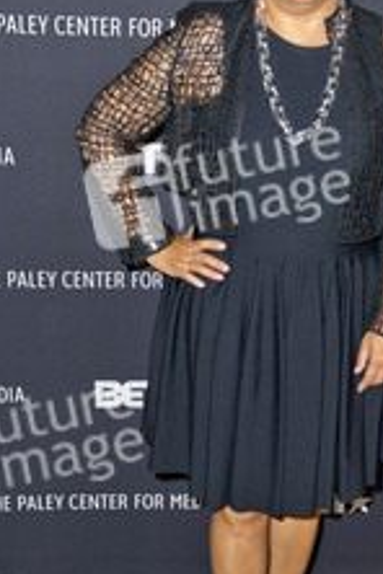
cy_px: 318
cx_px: 294
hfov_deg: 20.7
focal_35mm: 65
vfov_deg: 30.9
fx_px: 1037
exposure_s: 1/320
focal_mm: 36
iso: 400
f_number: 4.5
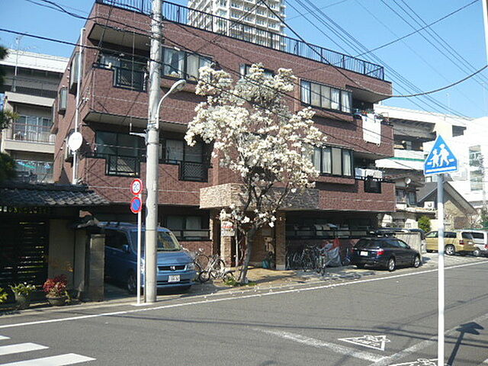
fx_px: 395
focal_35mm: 28
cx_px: 244
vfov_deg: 49.7
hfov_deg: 63.4
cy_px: 183
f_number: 2.8
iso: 100
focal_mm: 4.6
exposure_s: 1/800
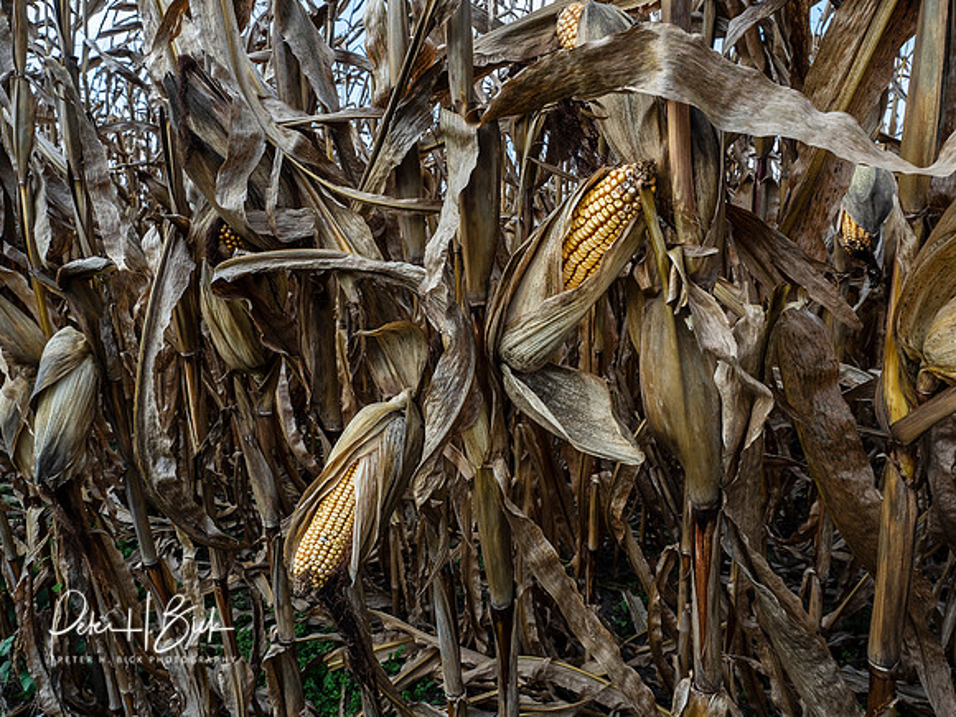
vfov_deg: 56.8
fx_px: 663
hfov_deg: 71.6
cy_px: 358
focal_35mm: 24
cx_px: 478
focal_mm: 12
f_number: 6.3
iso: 200
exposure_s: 1/200
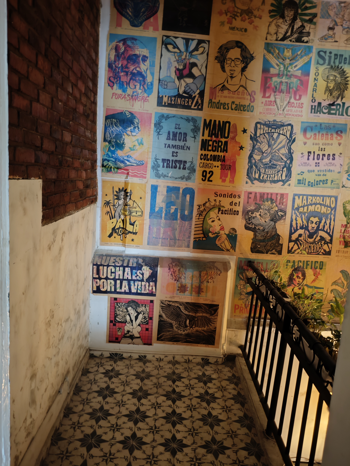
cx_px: 175
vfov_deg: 67.3
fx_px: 351
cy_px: 233
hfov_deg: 53.1
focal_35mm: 26
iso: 1000
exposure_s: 1/10
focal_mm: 4.94
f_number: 1.59
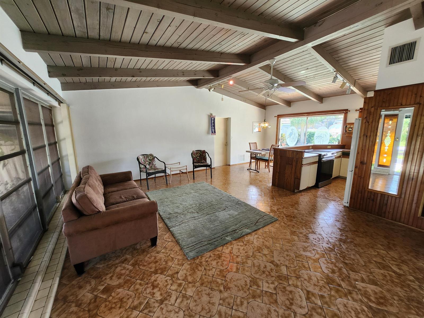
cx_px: 212
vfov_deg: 89.9
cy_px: 159
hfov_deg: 106.2
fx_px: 159
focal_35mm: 13
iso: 100
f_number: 2.2
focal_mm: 1.74
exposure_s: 1/60
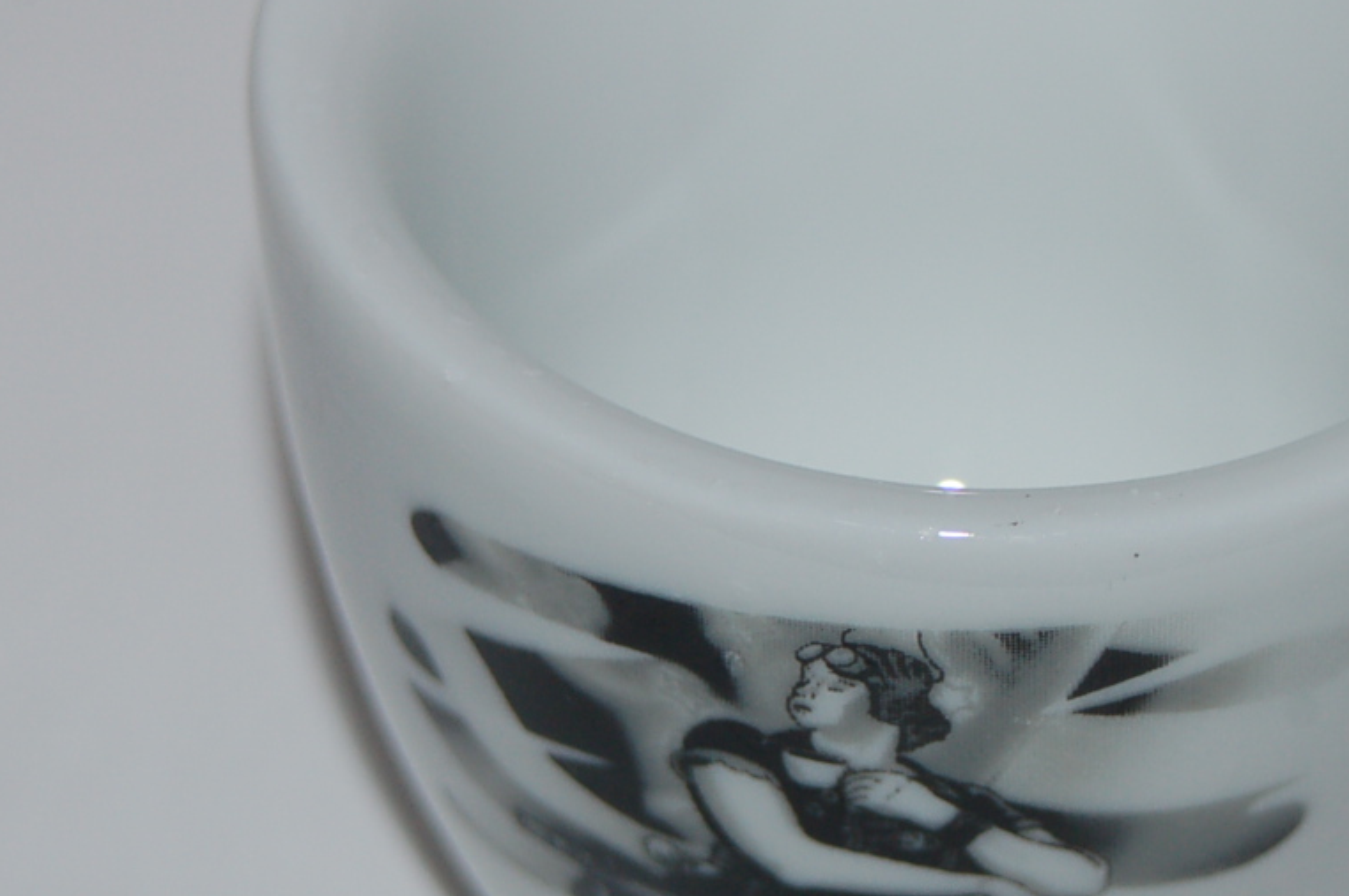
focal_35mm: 237
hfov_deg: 8.7
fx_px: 8869
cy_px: 437
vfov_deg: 5.8
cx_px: 958
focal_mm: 80
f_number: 7.1
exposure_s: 1/125
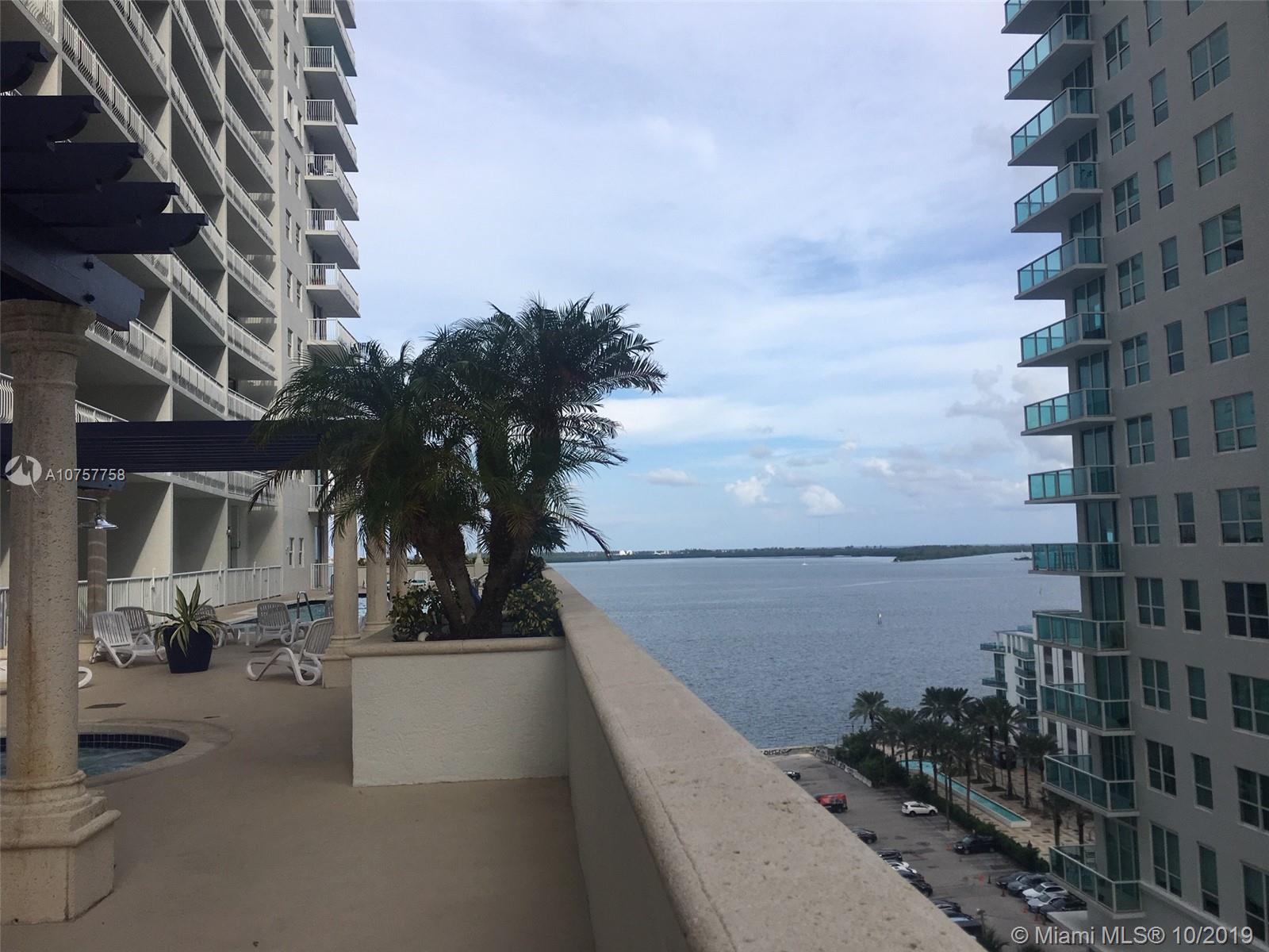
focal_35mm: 29
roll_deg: +1.4
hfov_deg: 61.7
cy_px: 476
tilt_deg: +4.7
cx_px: 634
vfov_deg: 48.2
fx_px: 1063
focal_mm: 4.15
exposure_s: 1/1508
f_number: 2.2
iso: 25
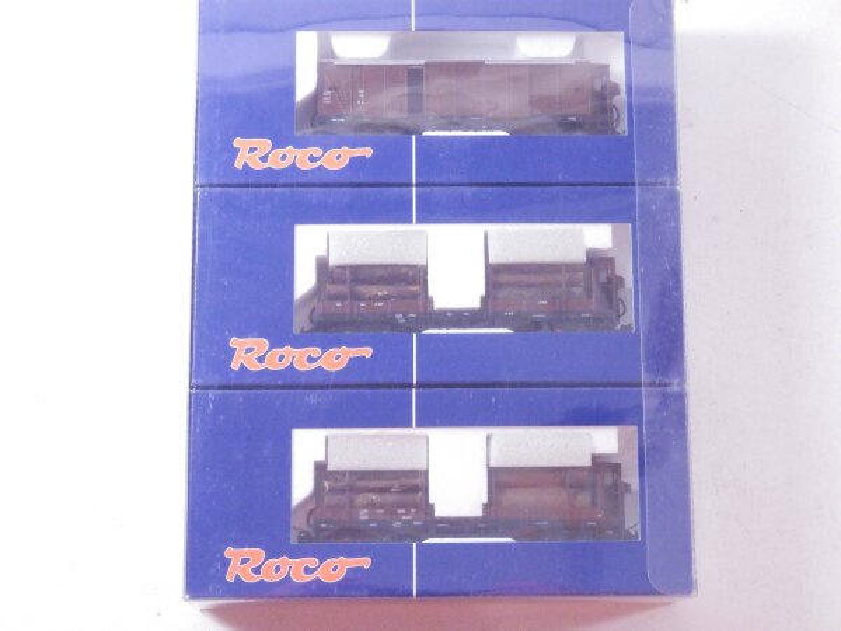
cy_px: 316
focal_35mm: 66
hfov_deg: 29.4
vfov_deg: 22.3
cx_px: 420
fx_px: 1603
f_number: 4.4
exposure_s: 1/160
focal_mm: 11.9
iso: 1600
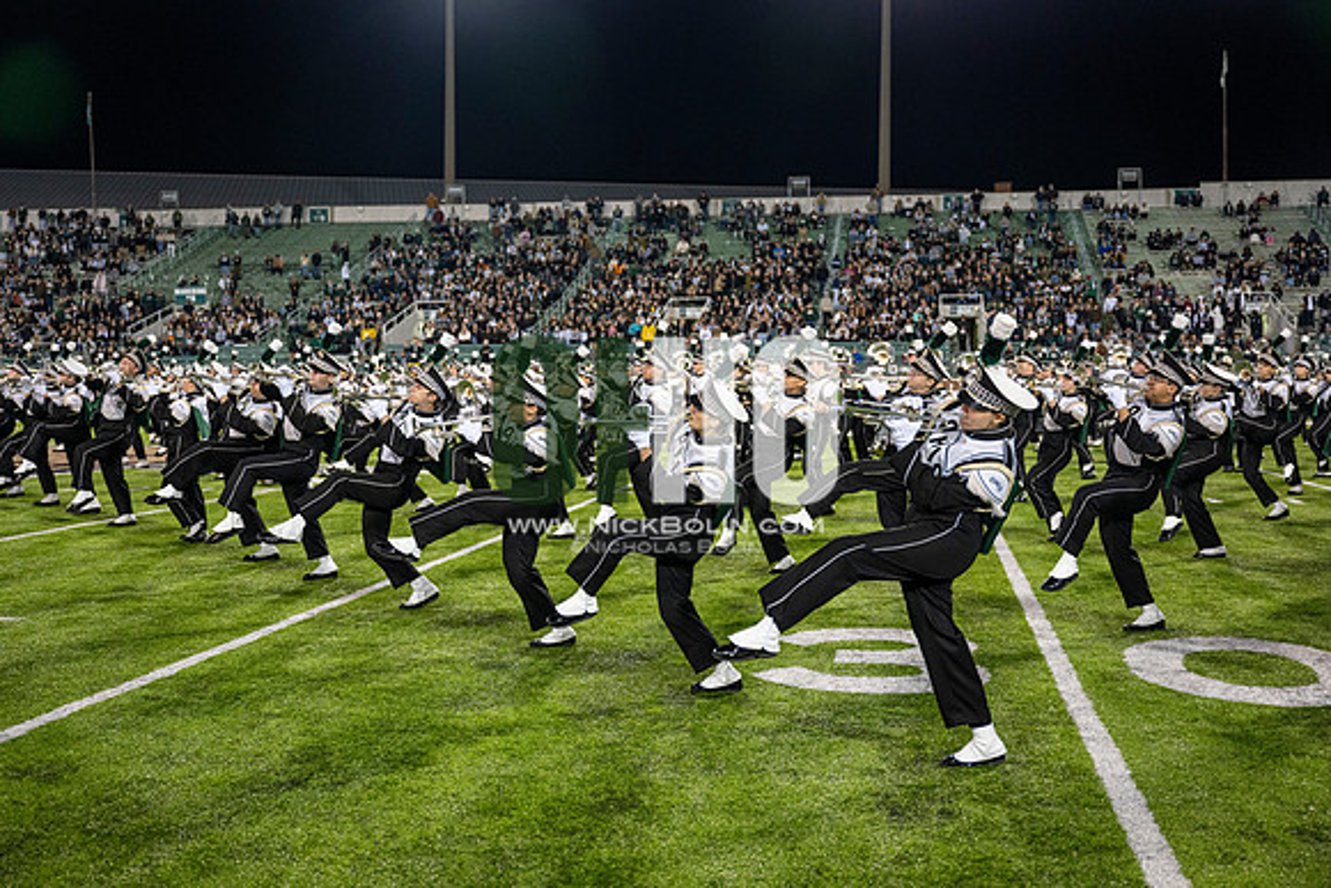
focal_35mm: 40
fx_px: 1479
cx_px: 666
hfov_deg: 48.4
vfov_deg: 33.4
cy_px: 444
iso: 1250
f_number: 3.2
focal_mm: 40
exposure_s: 1/500
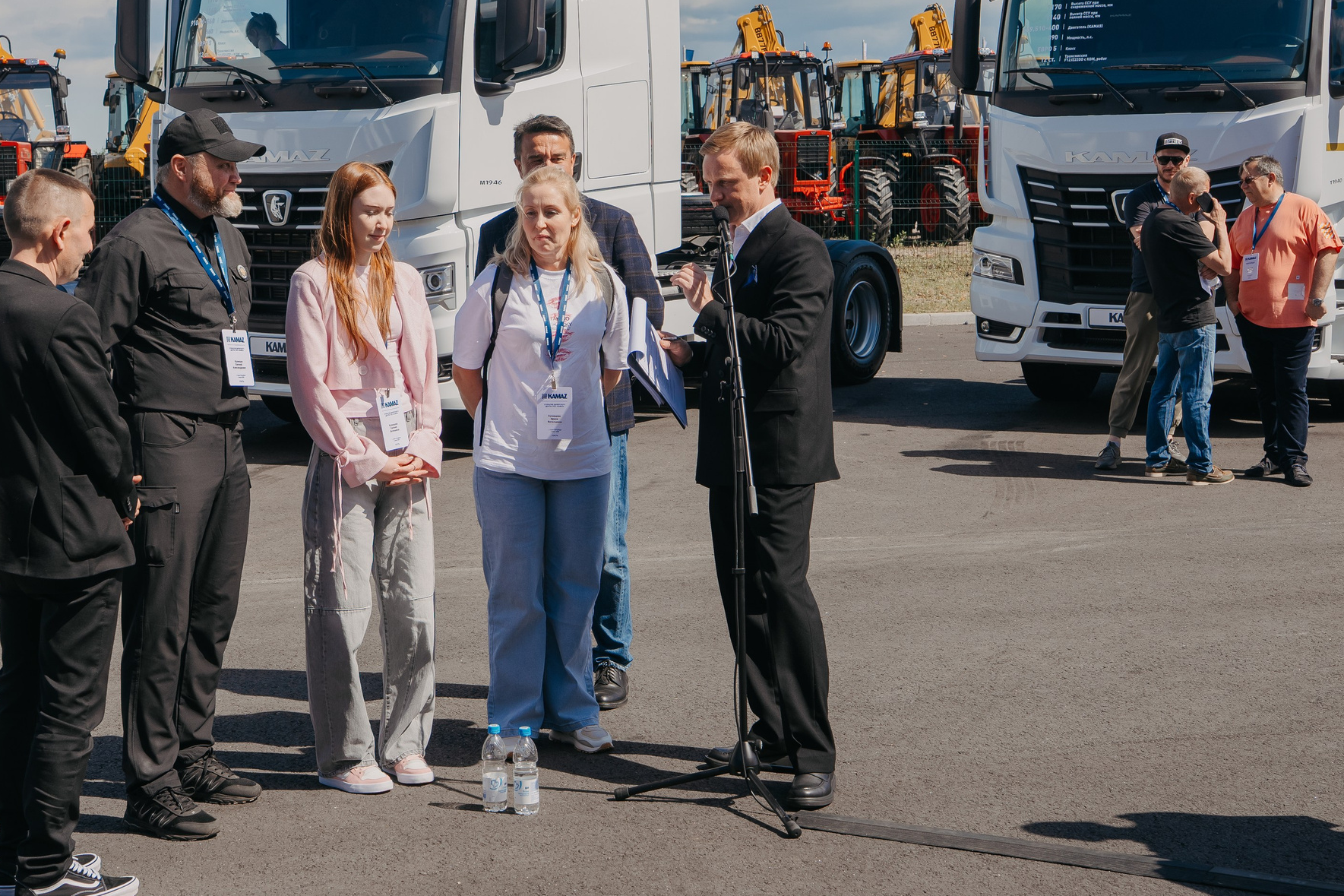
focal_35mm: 55
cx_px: 579
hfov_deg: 36.2
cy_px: 310
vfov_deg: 24.5
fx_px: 2053
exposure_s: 1/400
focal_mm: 38
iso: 100
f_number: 7.1
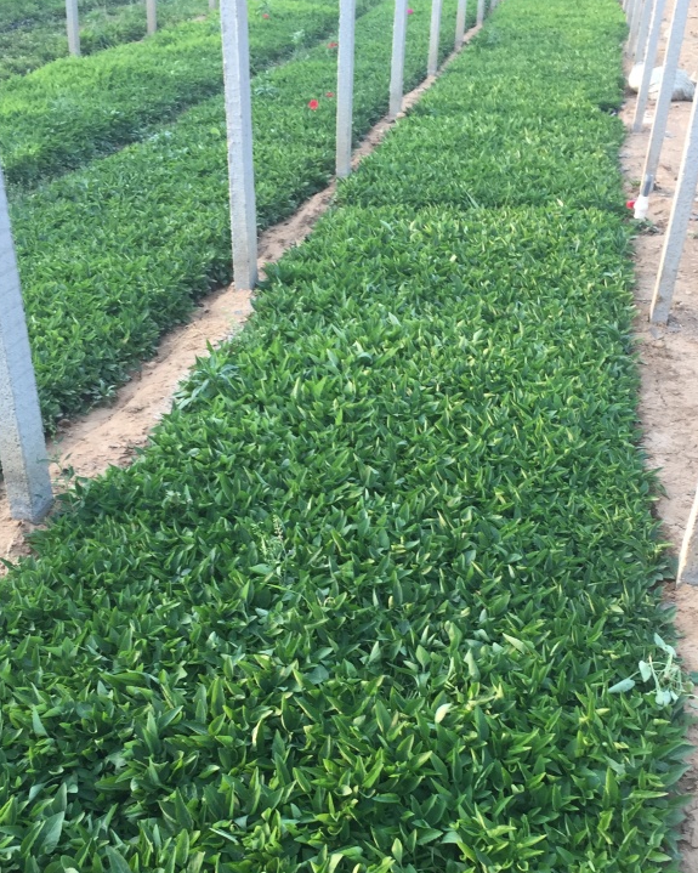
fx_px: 1085
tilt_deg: -32.0
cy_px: 597
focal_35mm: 42
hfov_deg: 35.7
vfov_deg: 43.1
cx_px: 357
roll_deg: -1.0
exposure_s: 1/100
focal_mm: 4.15
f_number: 2.2
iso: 40
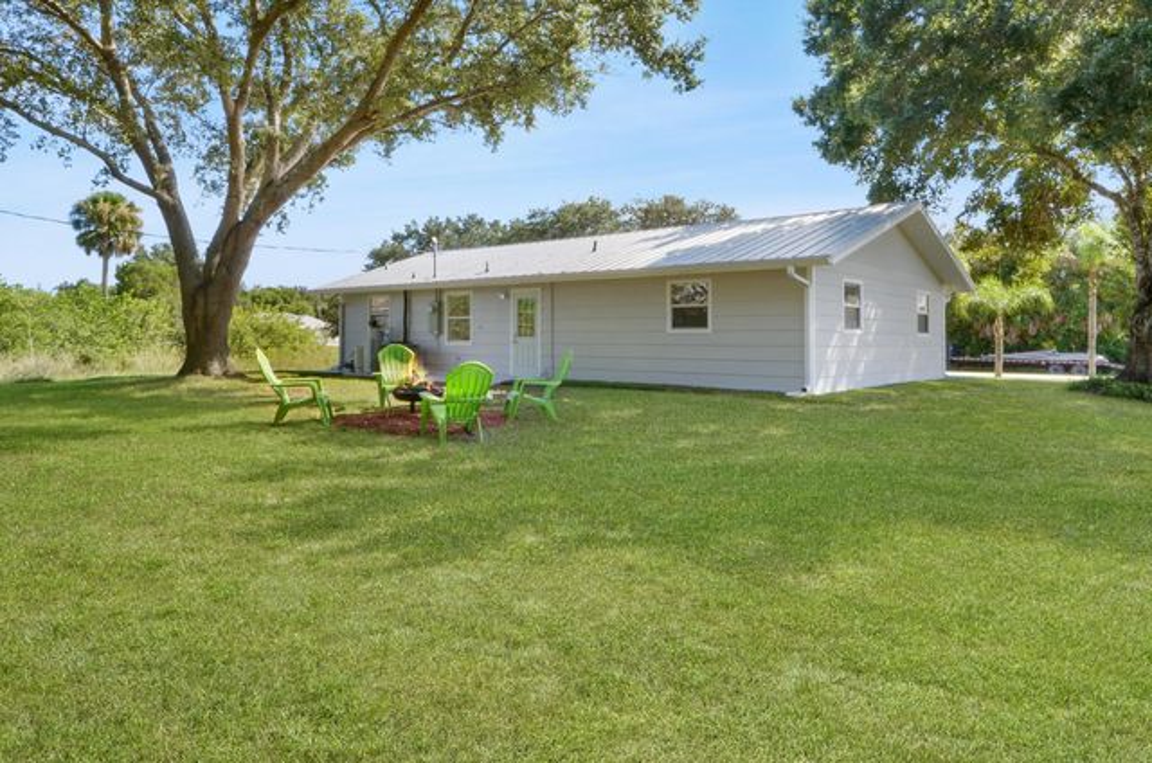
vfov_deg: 55.9
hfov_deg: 77.4
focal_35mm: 22
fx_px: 719
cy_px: 382
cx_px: 576
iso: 125
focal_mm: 15
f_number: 20
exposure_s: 1/15
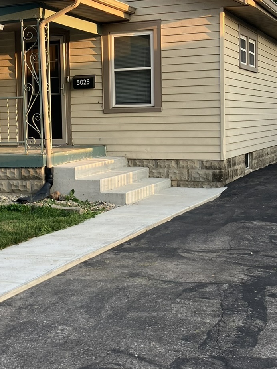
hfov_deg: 23.6
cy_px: 145
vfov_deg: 31.1
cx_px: 112
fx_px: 661
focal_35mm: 62
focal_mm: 3.99
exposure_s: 1/120
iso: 25
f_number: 1.8
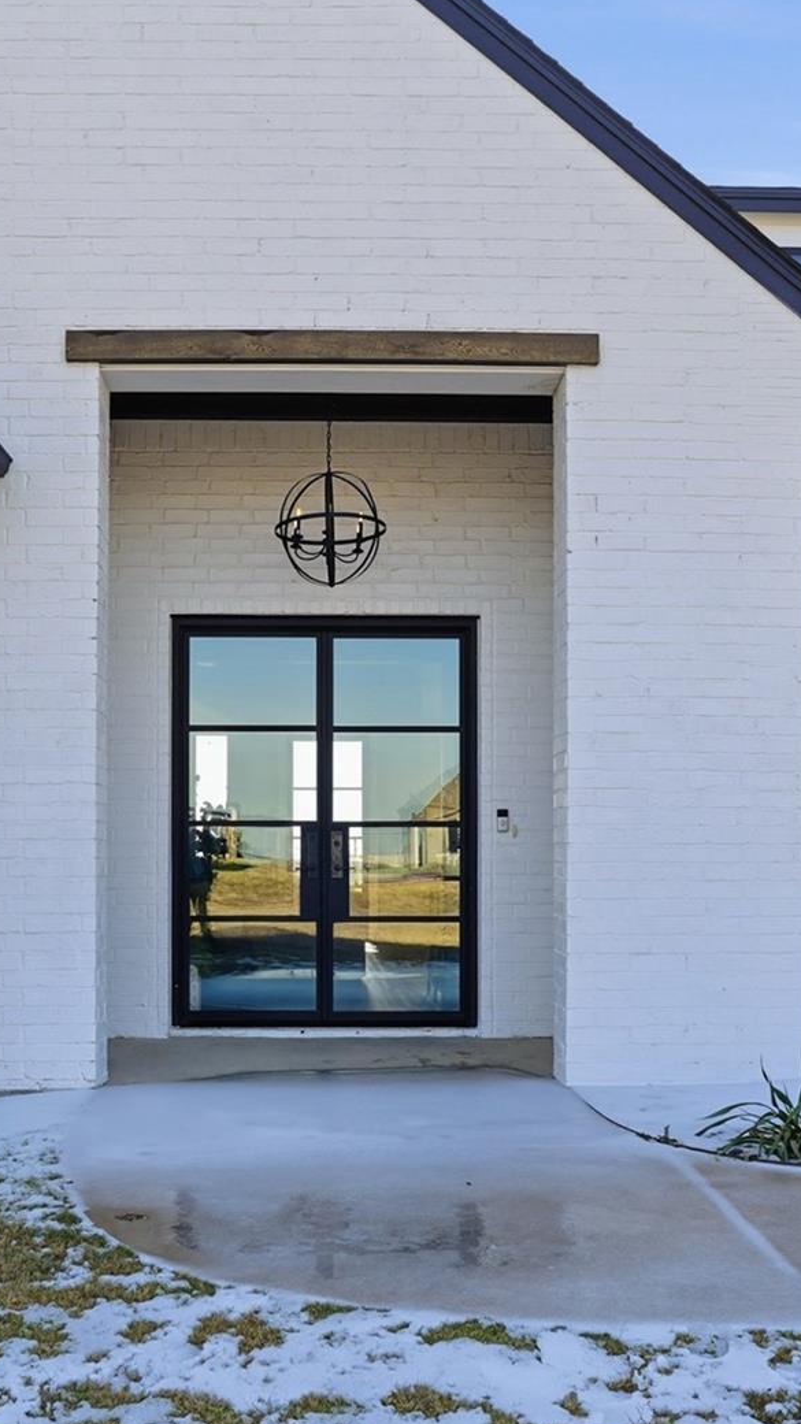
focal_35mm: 33
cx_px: 333
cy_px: 865
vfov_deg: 58.9
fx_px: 1246
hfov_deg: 35.5
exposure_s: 1/1250
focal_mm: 16
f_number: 9
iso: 160
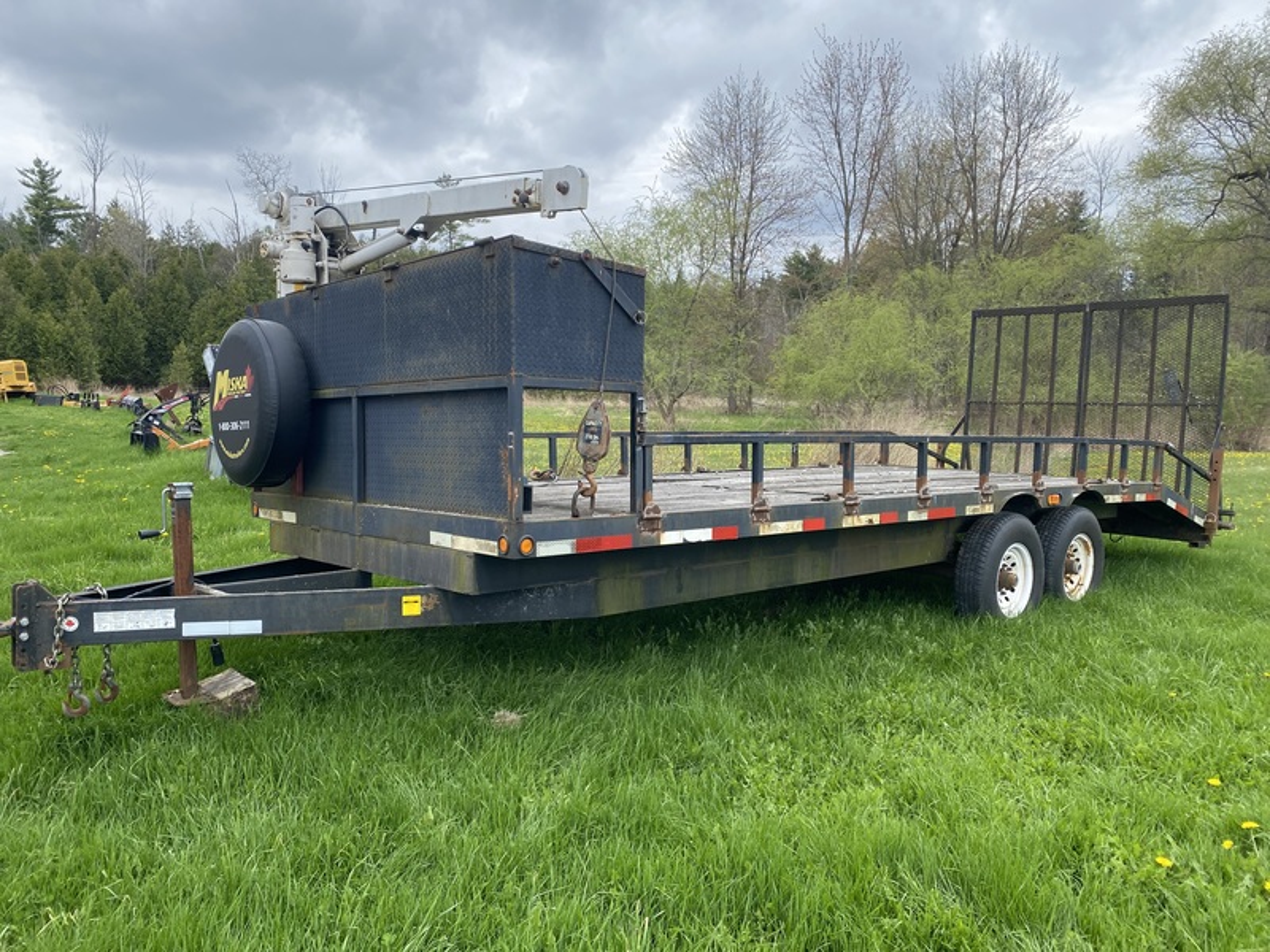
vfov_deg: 53.1
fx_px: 954
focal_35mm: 26
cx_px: 635
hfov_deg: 67.3
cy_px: 476
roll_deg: -1.3
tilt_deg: -4.1
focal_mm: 4.25
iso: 32
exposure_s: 1/816
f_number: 1.8
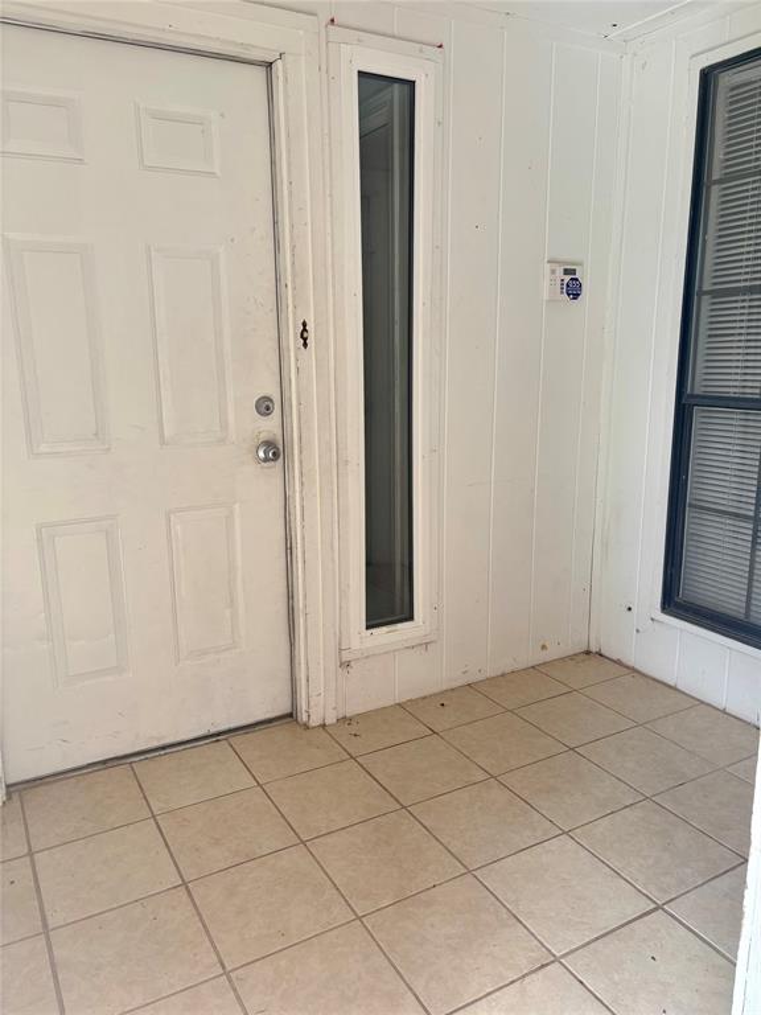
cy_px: 508
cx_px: 380
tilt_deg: -13.2
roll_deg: +0.4
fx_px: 762
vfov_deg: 67.3
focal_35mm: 26
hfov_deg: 53.1
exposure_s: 1/244
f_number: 1.6
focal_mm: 5.96
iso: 40
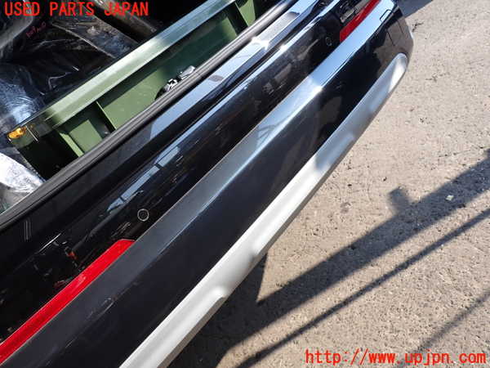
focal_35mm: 30
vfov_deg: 46.8
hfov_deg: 60.0
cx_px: 245
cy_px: 184
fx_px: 425
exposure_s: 1/250
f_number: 3.2
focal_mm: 5.4
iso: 100
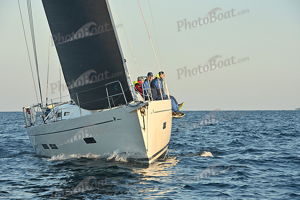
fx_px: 1375
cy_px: 100
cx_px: 150
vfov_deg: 8.3
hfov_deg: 12.4
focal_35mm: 165
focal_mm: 165
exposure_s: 1/800
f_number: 9
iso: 800
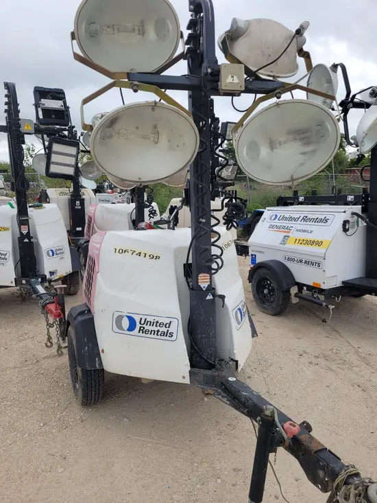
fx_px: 377
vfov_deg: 67.3
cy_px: 252
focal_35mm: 26
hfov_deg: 53.1
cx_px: 188
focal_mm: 5.4
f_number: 1.8
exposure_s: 1/719
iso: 40
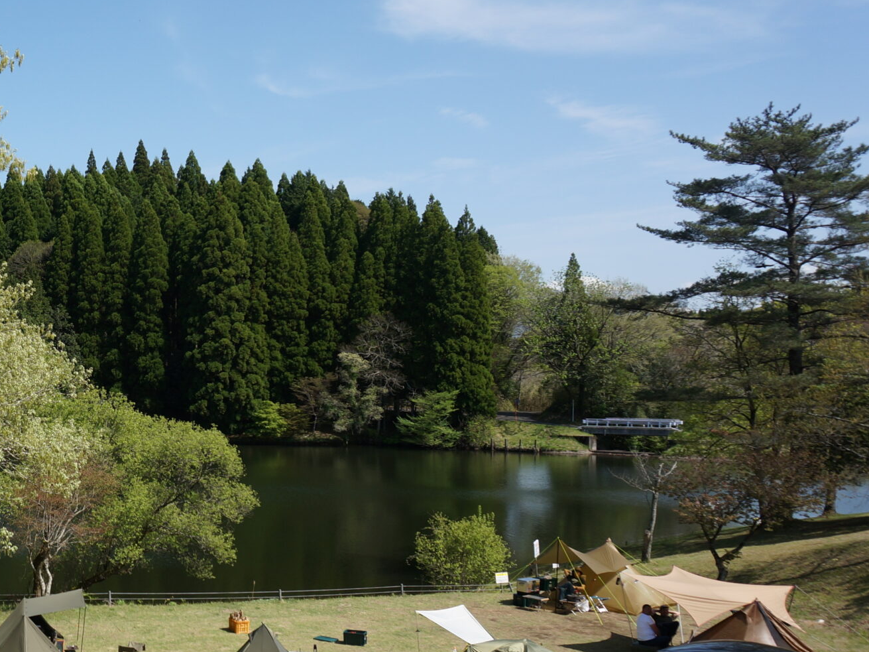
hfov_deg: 38.2
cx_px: 32
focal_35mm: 45
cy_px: 405
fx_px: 1130
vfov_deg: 32.0
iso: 100
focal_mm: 16
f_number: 5
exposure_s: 1/640
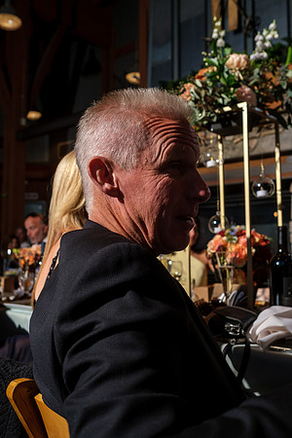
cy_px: 219
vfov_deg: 54.4
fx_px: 426
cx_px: 146
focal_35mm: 35
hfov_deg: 37.9
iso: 160
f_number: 4
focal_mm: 23
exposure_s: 1/100
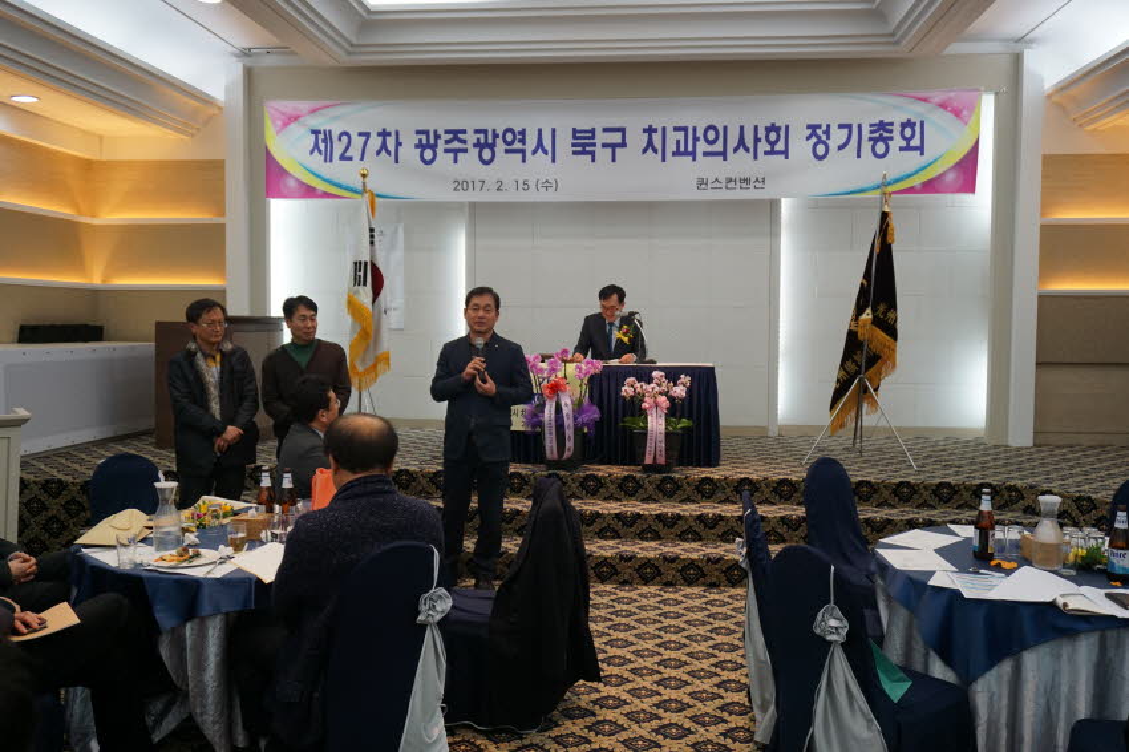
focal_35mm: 32
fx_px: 987
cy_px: 376
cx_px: 564
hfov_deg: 59.5
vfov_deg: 41.7
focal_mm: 21
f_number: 4
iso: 800
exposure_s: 1/160
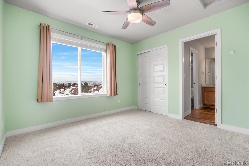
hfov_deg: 96.7
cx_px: 124
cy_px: 83
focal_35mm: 16
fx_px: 111
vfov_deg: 73.8
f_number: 8
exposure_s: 1/5
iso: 200
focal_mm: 16
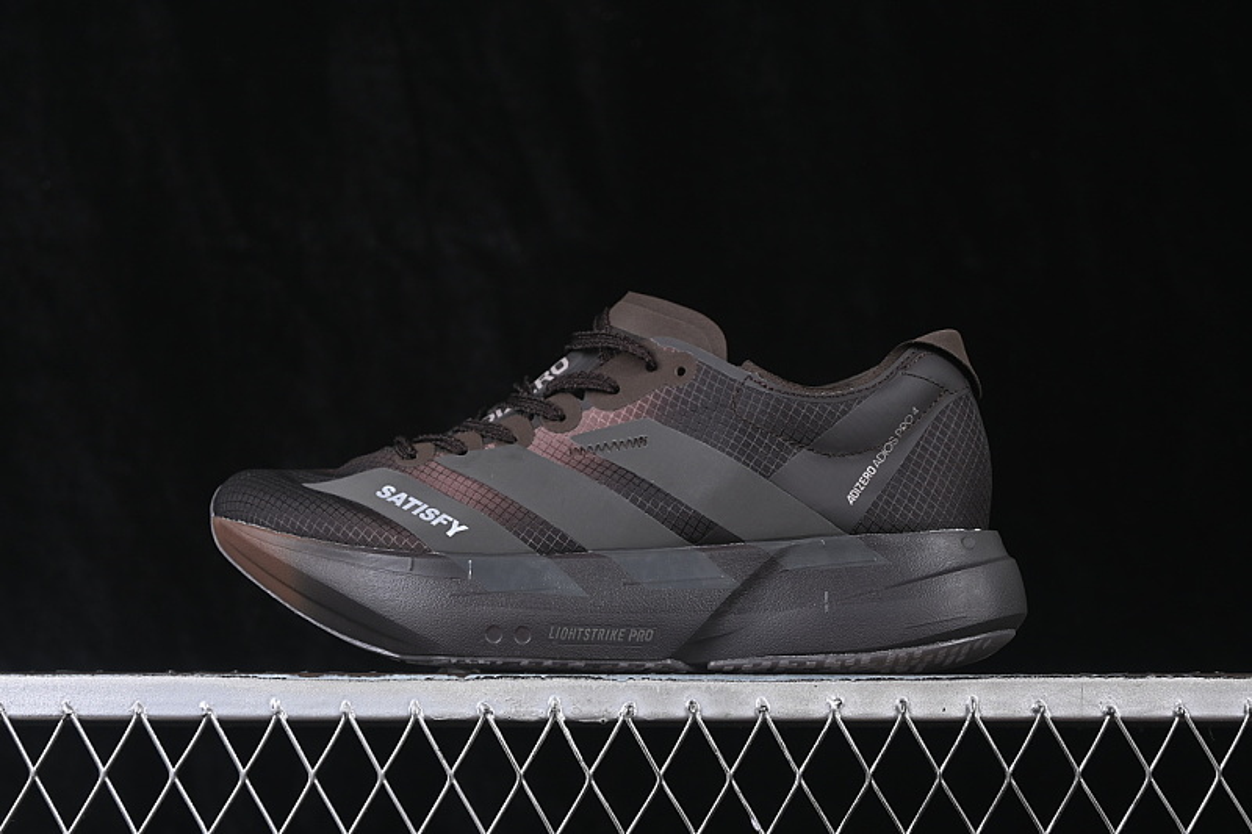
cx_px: 626
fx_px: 2608
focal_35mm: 75
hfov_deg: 27.0
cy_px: 417
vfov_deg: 18.2
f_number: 6.3
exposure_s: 1/60
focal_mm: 50
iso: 160
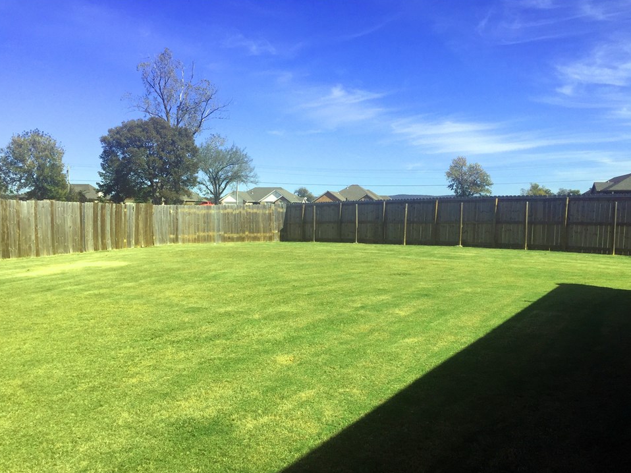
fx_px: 565
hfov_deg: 58.4
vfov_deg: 45.4
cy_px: 248
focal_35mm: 31
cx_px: 317
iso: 32
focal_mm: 4.15
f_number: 2.2
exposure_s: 1/2198
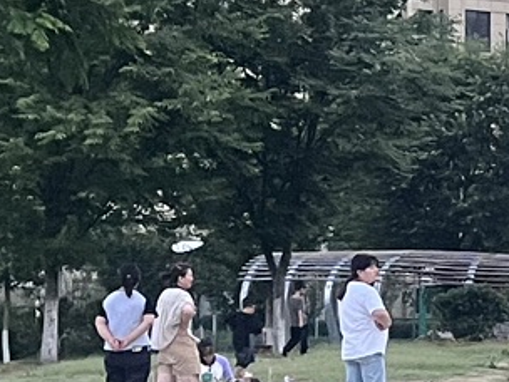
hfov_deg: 10.7
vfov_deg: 8.6
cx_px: 954
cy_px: 359
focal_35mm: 171
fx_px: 2514
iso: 250
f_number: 1.6
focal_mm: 5.1
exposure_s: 1/60
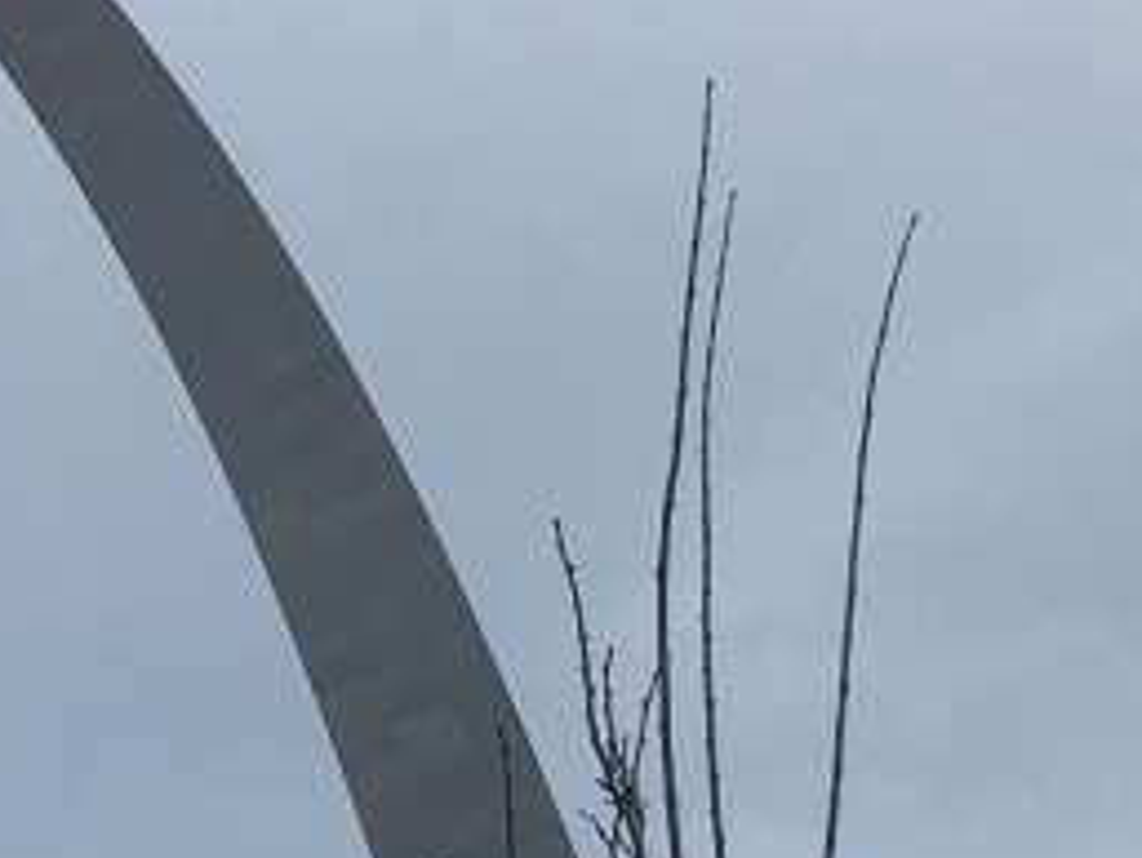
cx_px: -542
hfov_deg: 12.2
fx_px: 5083
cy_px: 1318
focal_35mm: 154
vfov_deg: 9.4
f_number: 2.2
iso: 25
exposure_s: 1/455
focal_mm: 4.15
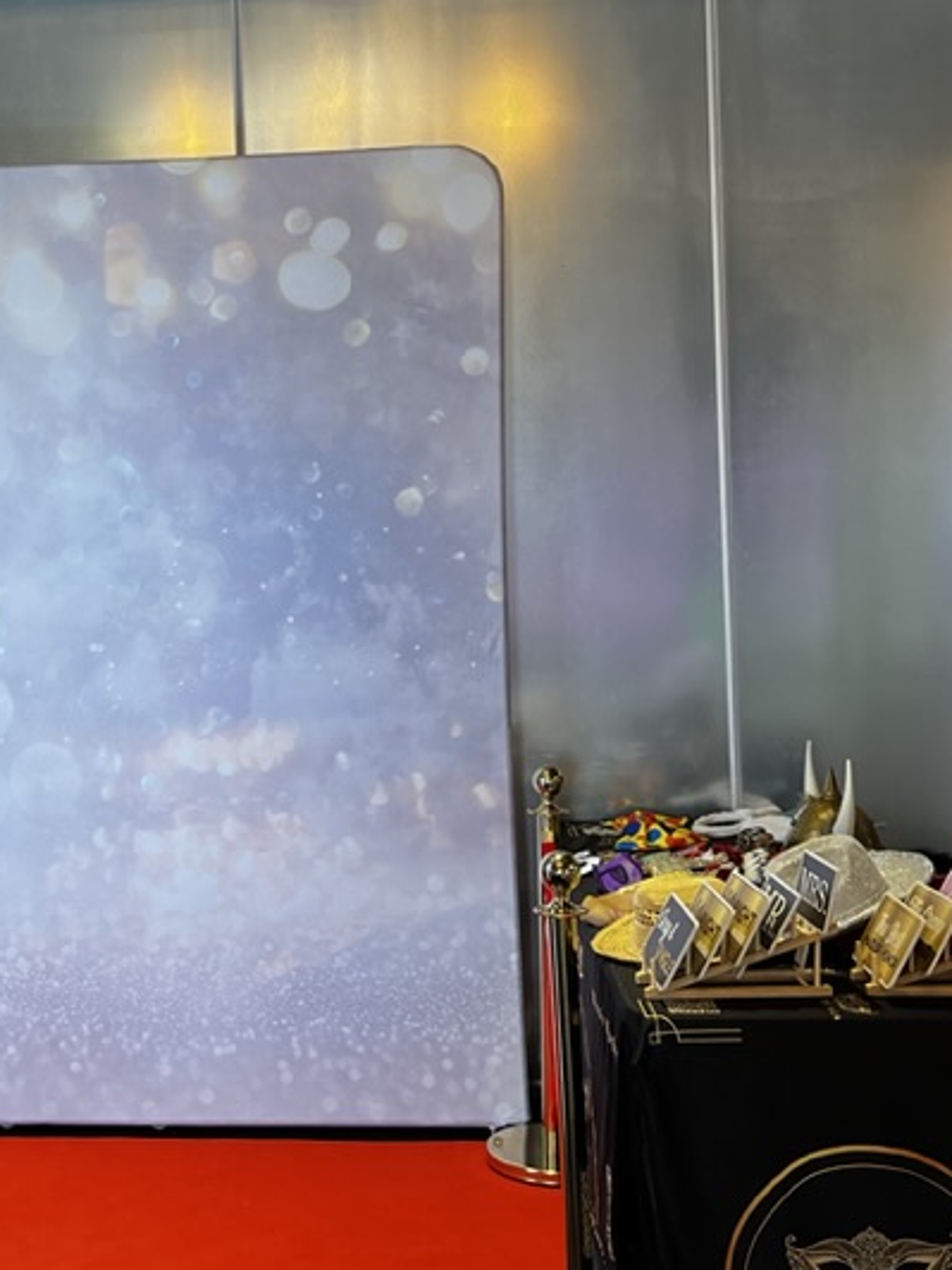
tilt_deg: +0.3
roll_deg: +1.7
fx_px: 1833
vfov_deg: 38.0
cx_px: 179
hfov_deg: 28.4
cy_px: 489
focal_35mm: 50
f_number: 1.5
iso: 125
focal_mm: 5.7
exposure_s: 1/120
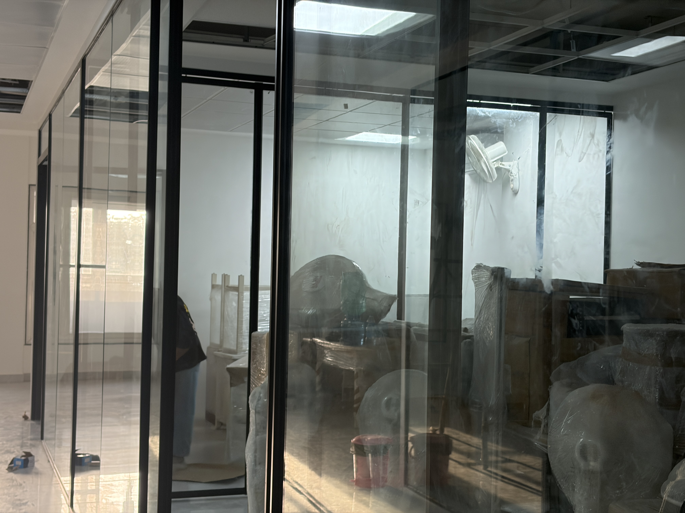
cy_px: 256
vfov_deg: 28.0
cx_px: 342
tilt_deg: +0.7
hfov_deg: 36.8
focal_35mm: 52
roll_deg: -1.8
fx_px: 1029
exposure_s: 1/100
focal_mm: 5.96
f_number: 1.6
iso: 64
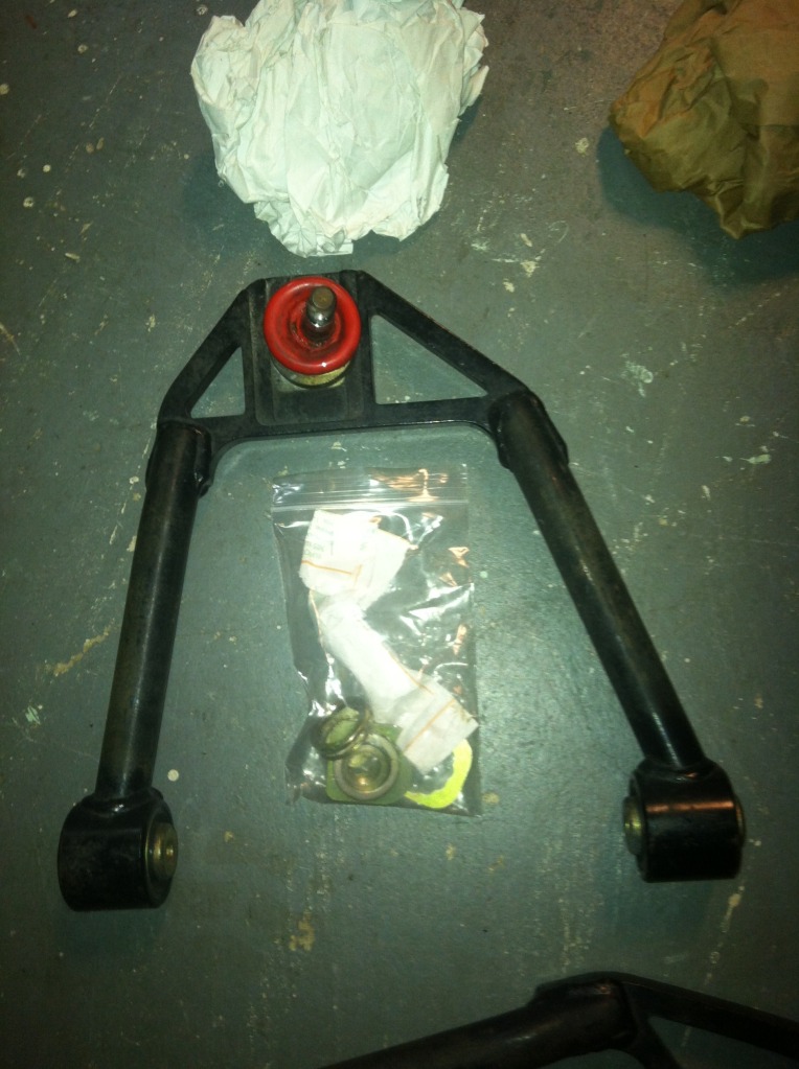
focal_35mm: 35
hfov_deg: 40.6
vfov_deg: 52.7
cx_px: 400
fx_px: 1080
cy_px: 534
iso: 100
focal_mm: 3.9
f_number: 2.8
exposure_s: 1/15
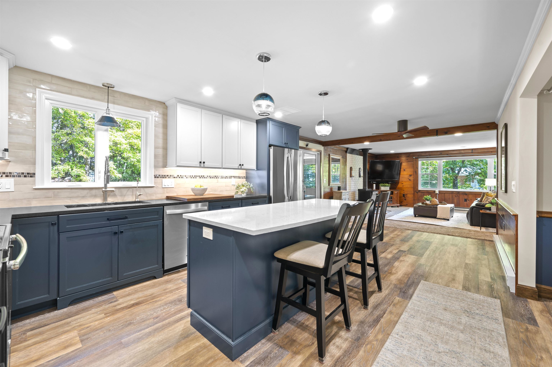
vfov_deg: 79.1
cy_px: 184
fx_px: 222
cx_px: 276
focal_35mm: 14
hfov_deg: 102.3
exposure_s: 3
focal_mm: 14.5
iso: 250
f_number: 7.1
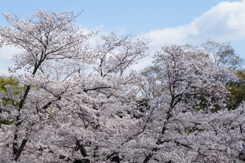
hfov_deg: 22.8
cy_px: 140
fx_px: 571
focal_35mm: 84
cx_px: -27
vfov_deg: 16.1
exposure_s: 1/250
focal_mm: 24
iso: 200
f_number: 13
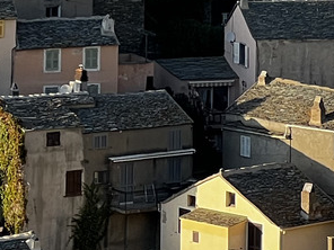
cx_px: -176
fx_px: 4014
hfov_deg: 4.7
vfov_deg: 3.5
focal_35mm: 416
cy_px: -259
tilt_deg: -4.4
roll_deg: -0.3
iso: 32
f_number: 2.8
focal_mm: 9
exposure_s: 1/245
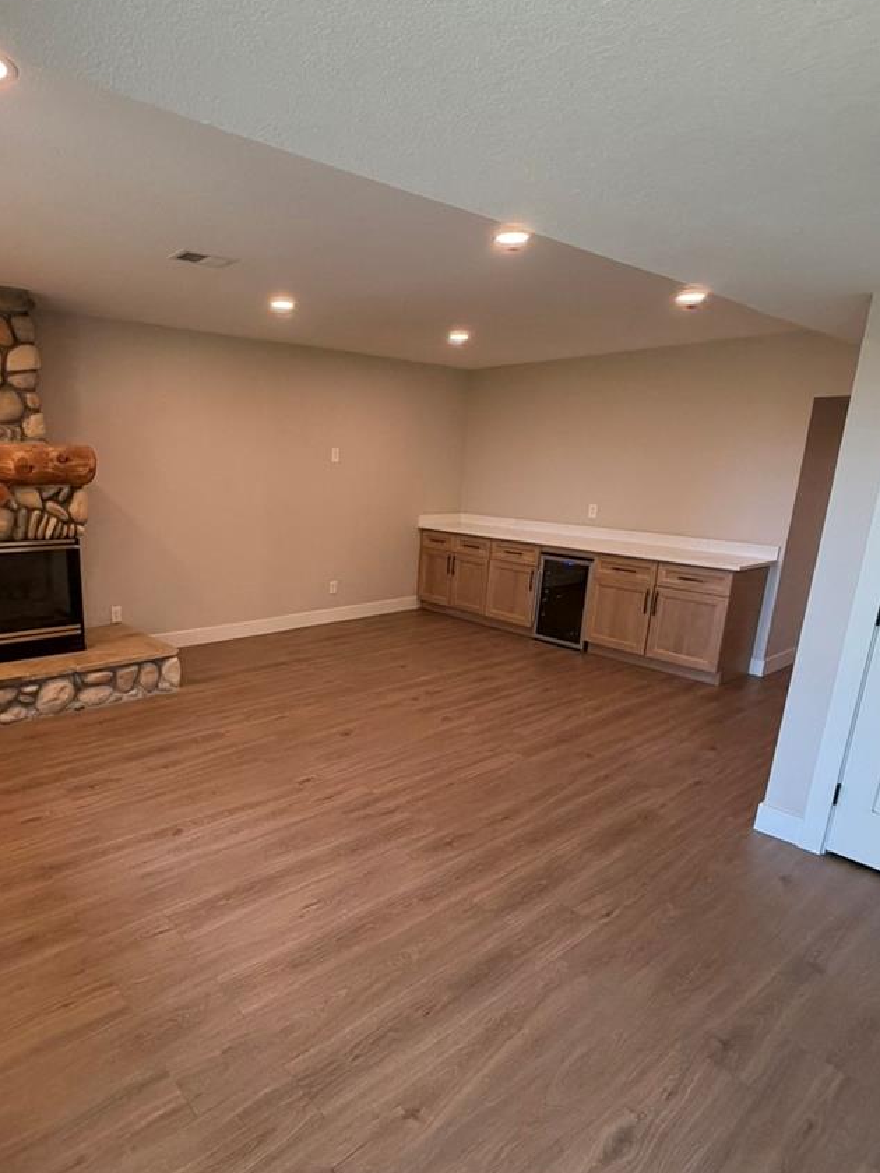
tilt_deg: -15.1
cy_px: 638
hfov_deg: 64.7
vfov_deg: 81.6
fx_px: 678
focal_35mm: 20
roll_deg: -1.6
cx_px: 314
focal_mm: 2.22
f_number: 2.2
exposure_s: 1/120
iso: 320
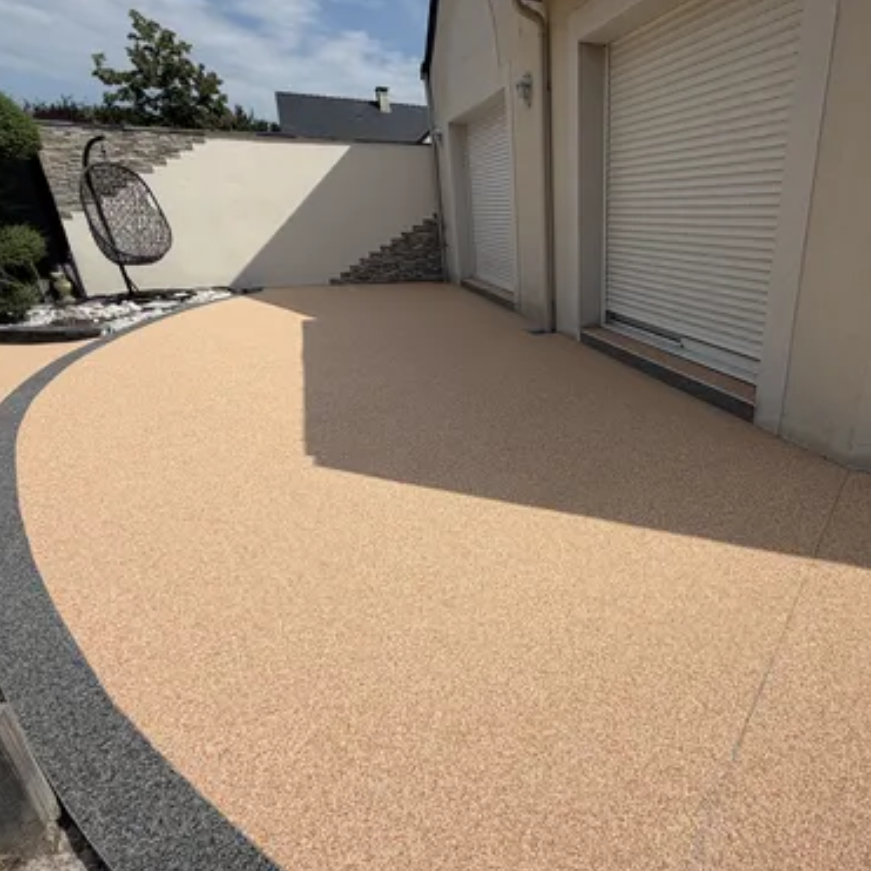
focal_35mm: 20
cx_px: 603
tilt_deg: -22.2
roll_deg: -1.1
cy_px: 444
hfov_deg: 71.8
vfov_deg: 74.8
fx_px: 569
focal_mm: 2.22
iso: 20
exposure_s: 1/1795
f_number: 2.2
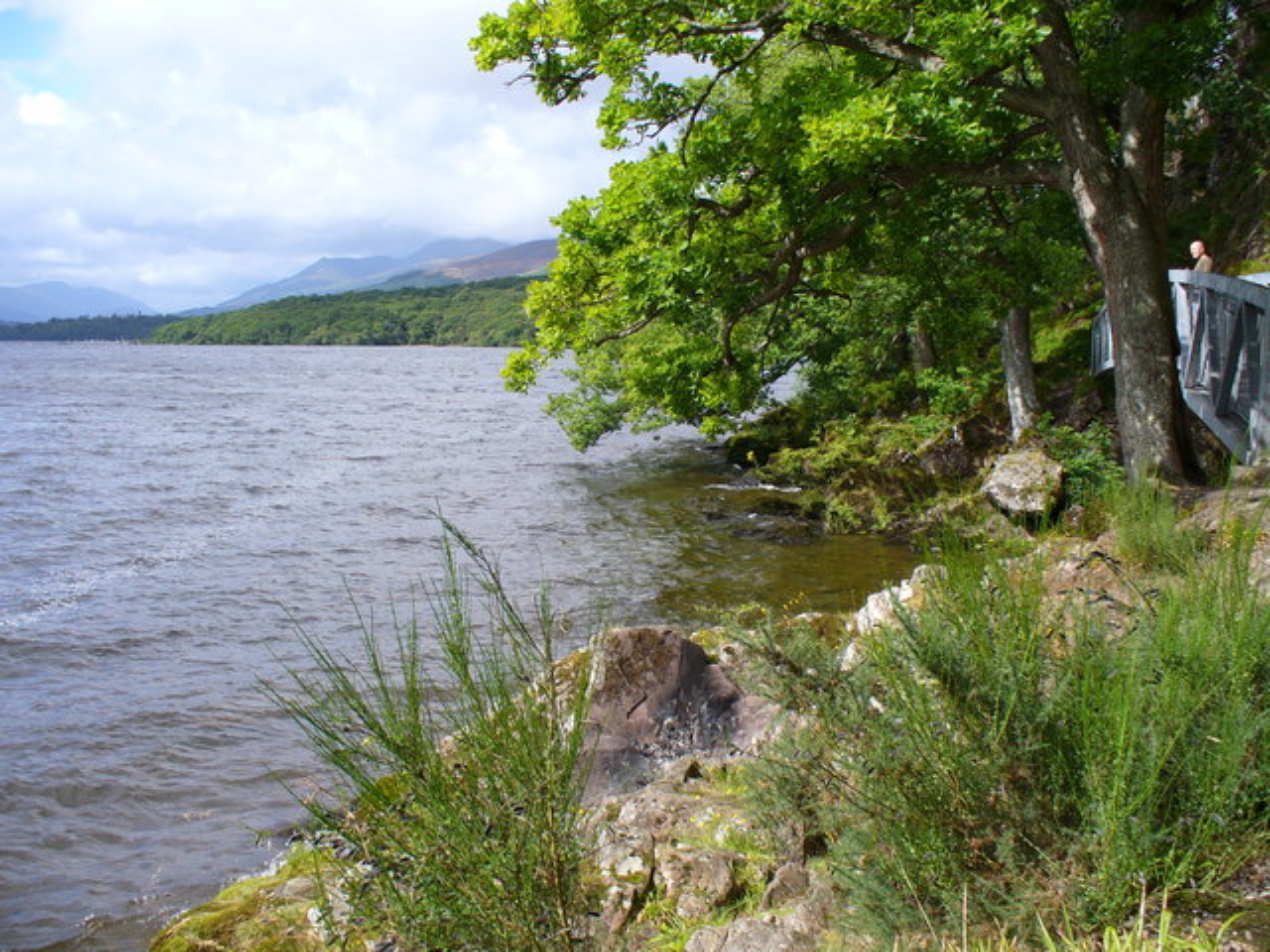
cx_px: 635
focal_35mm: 37
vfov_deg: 38.7
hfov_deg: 50.1
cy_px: 476
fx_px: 1357
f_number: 5.6
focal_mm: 6.1
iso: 80
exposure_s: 1/200
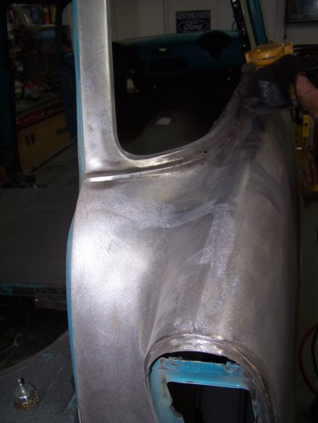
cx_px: 159
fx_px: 465
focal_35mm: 38
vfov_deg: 49.0
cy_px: 212
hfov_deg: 37.7
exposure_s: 1/60
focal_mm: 6.3
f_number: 2.8
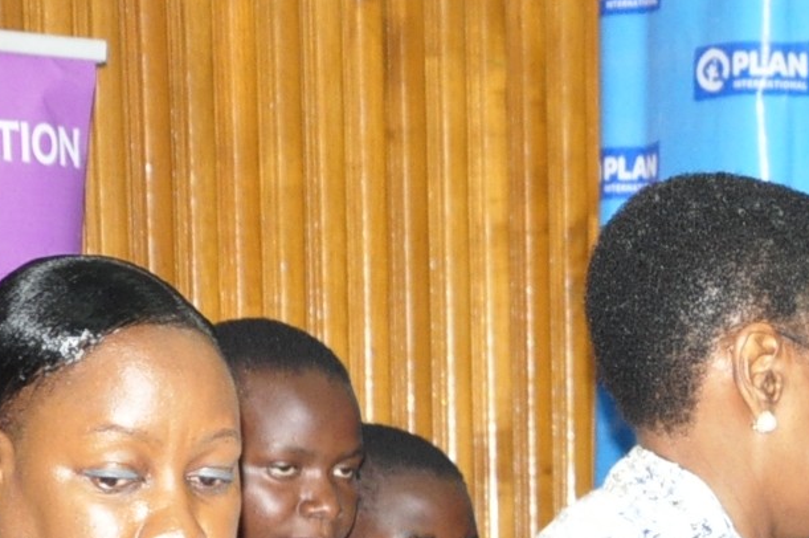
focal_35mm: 200
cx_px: 1124
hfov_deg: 10.0
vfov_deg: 6.8
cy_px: 770
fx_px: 4490
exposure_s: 1/125
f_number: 4.5
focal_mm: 38
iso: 1600
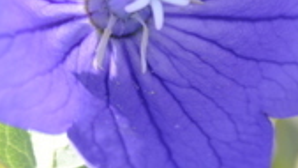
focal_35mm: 584
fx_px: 4613
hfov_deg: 3.7
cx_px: 0
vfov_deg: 2.1
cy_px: -42
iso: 200
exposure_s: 1/180
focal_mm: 105
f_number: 6.7
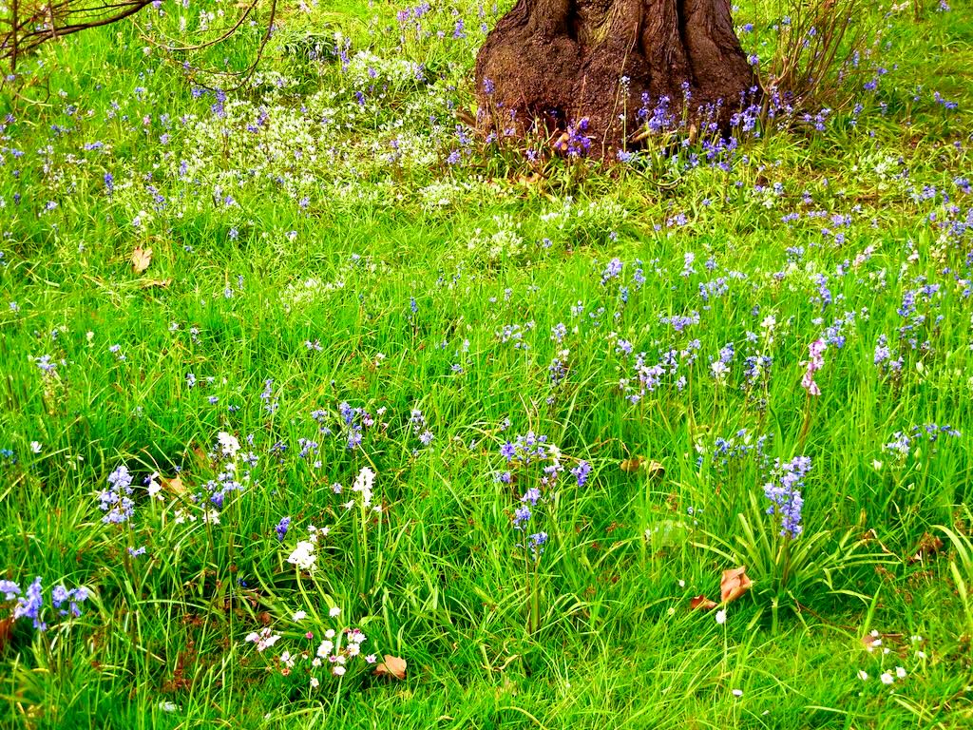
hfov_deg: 32.7
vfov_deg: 24.8
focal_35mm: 59
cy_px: 365
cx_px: 486
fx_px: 1658
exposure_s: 1/103
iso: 160
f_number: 4
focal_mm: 10.6
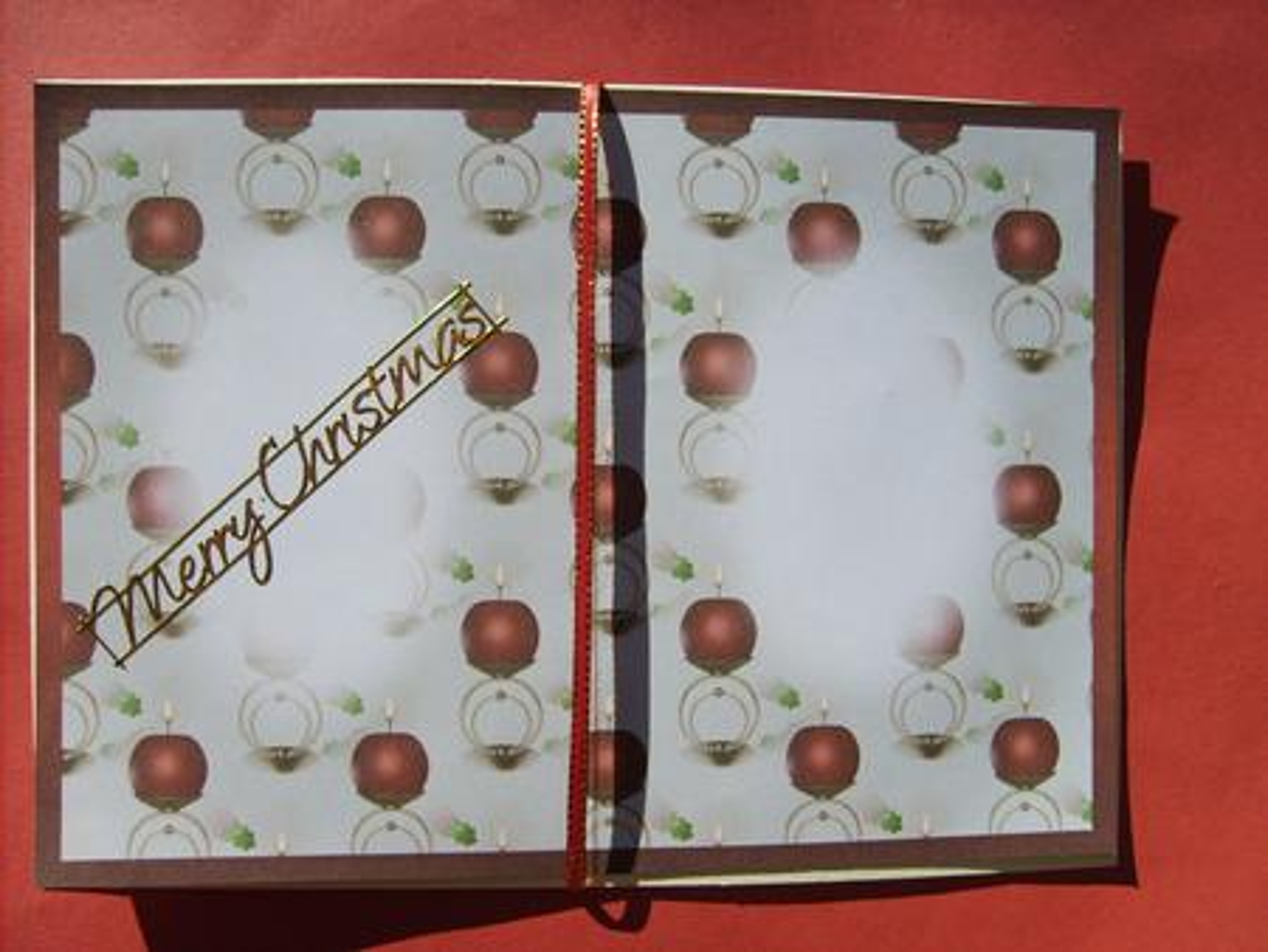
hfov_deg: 52.6
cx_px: 634
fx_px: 1283
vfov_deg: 40.7
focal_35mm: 35
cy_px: 476
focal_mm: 5.8
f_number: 2.8
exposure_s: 1/1000
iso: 50
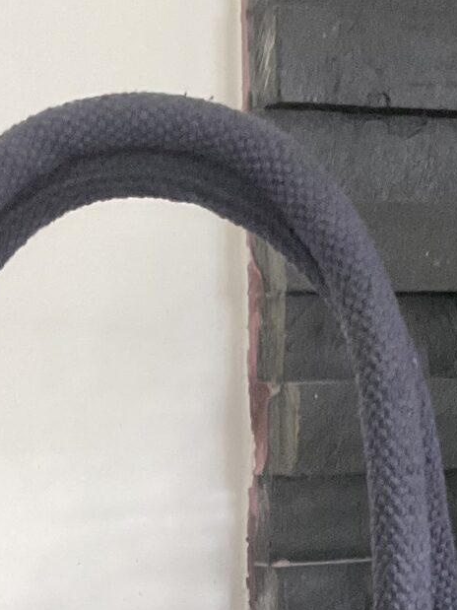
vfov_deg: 15.9
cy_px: 676
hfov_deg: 12.3
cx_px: 147
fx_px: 2113
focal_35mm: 120
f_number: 1.8
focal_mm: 3
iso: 200
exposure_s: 1/60
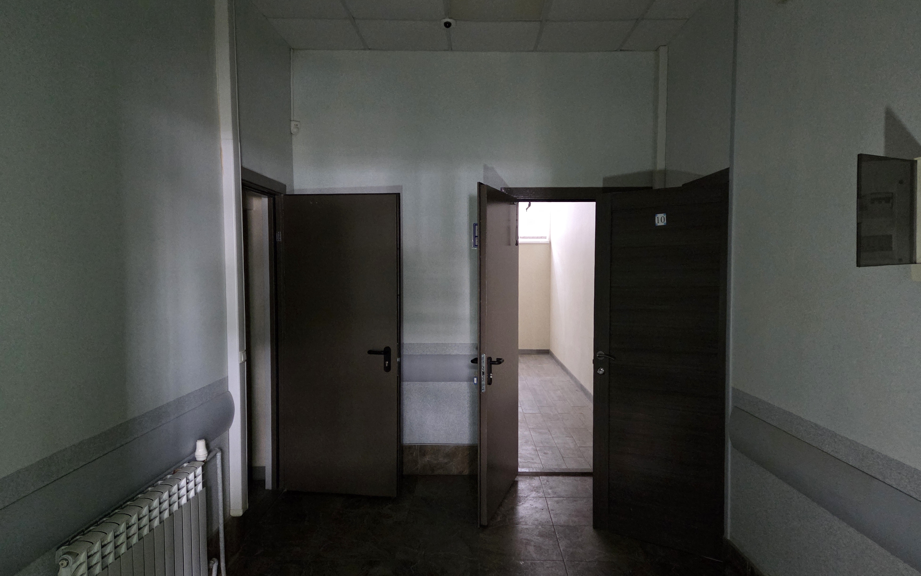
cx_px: 468
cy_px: 297
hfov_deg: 72.5
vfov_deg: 49.3
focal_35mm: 25
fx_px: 627
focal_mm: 5.4
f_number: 1.8
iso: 1250
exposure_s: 1/60
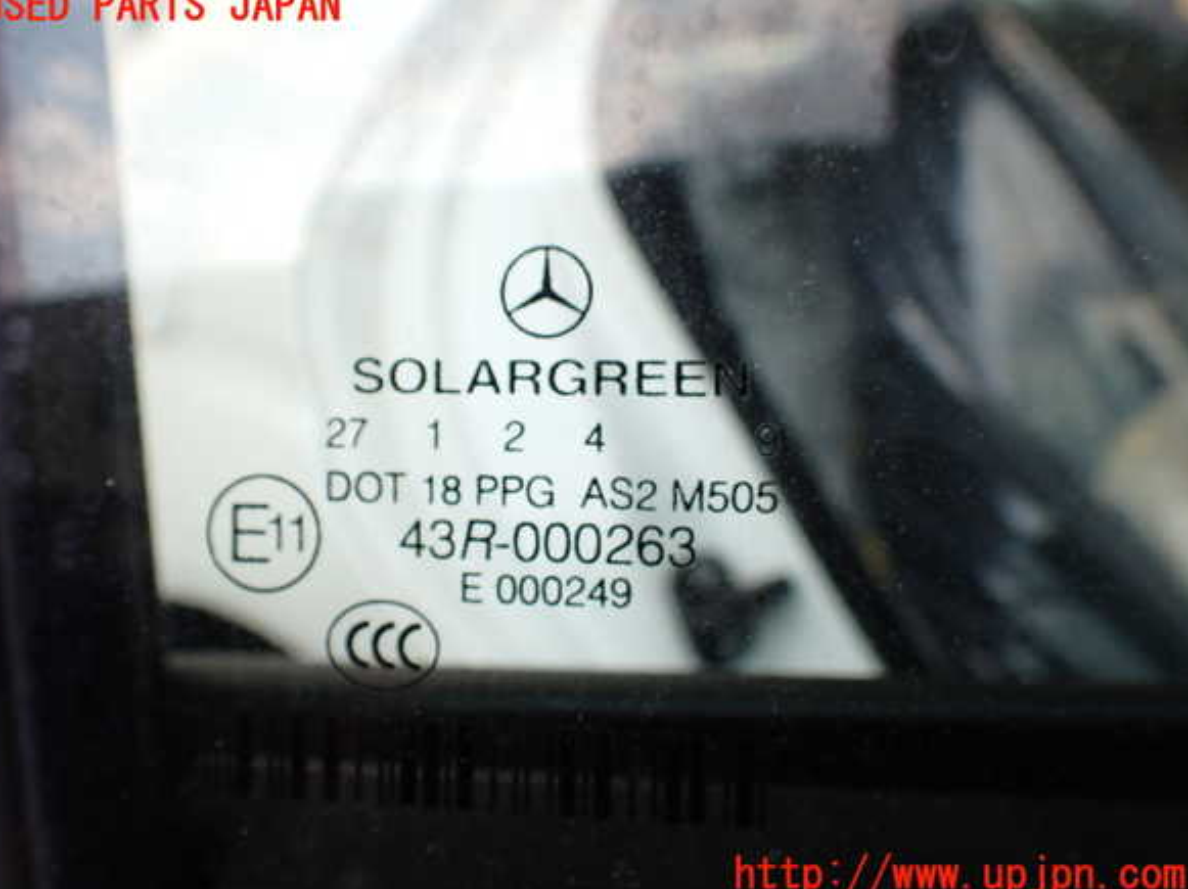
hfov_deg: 58.4
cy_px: 441
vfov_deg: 45.4
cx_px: 583
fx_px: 1063
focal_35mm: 31
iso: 100
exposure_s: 1/400
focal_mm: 5.4
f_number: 3.2
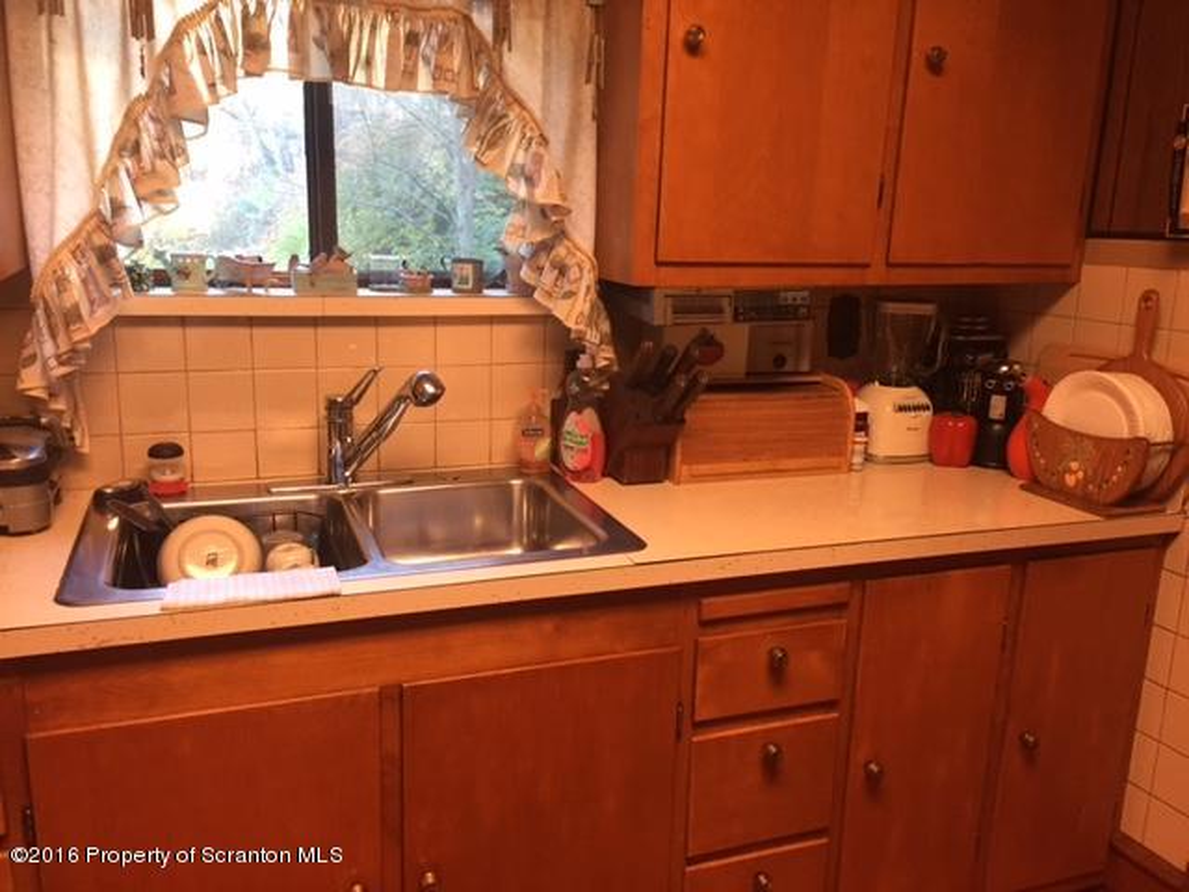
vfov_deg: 48.2
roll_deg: -2.5
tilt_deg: -13.0
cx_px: 594
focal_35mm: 29
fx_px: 996
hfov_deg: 61.7
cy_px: 446
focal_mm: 4.15
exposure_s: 1/30
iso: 125
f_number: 2.2
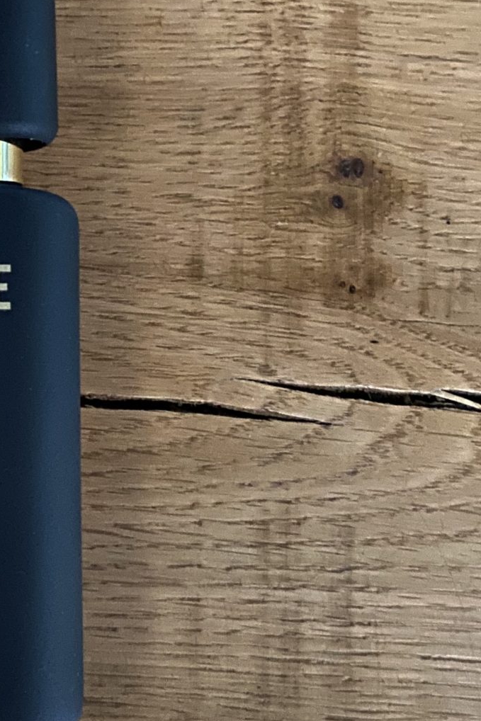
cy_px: 354
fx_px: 1362
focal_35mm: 68
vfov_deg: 29.7
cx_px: -142
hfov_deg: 18.6
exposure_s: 1/8
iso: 500
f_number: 1.8
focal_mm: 4.25
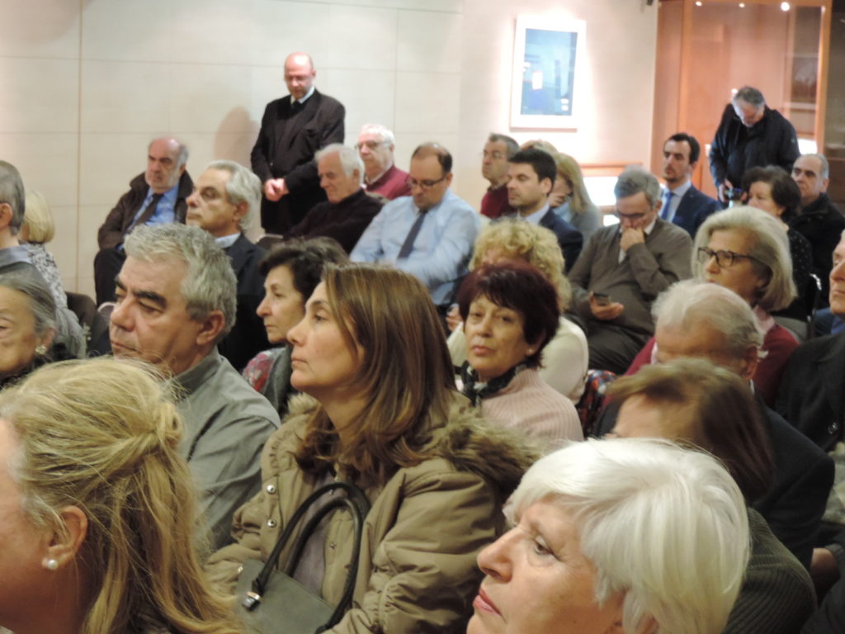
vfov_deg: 19.6
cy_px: 317
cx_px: 422
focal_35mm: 75
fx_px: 1831
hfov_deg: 26.0
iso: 800
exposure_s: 1/13
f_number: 3.9
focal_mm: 13.3
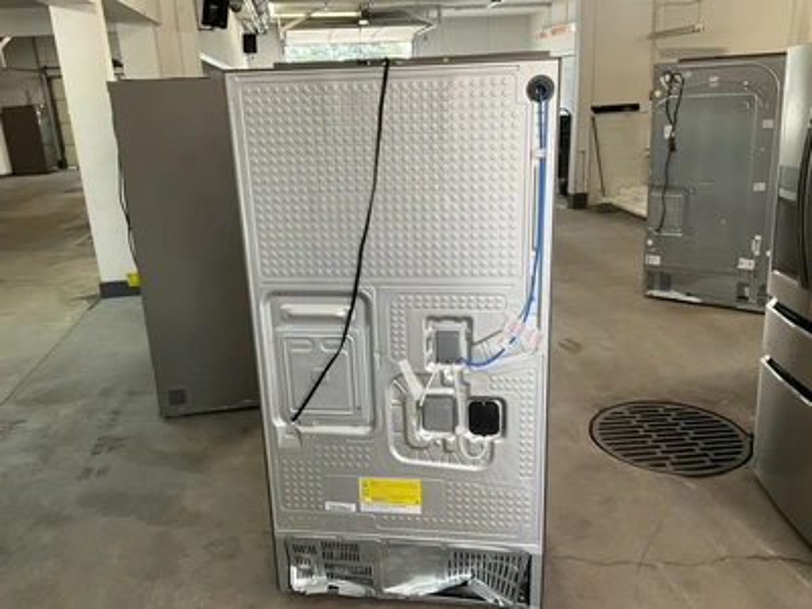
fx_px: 680
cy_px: 304
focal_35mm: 29
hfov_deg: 61.7
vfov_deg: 48.2
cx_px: 406
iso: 100
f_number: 1.8
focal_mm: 3
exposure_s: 1/60
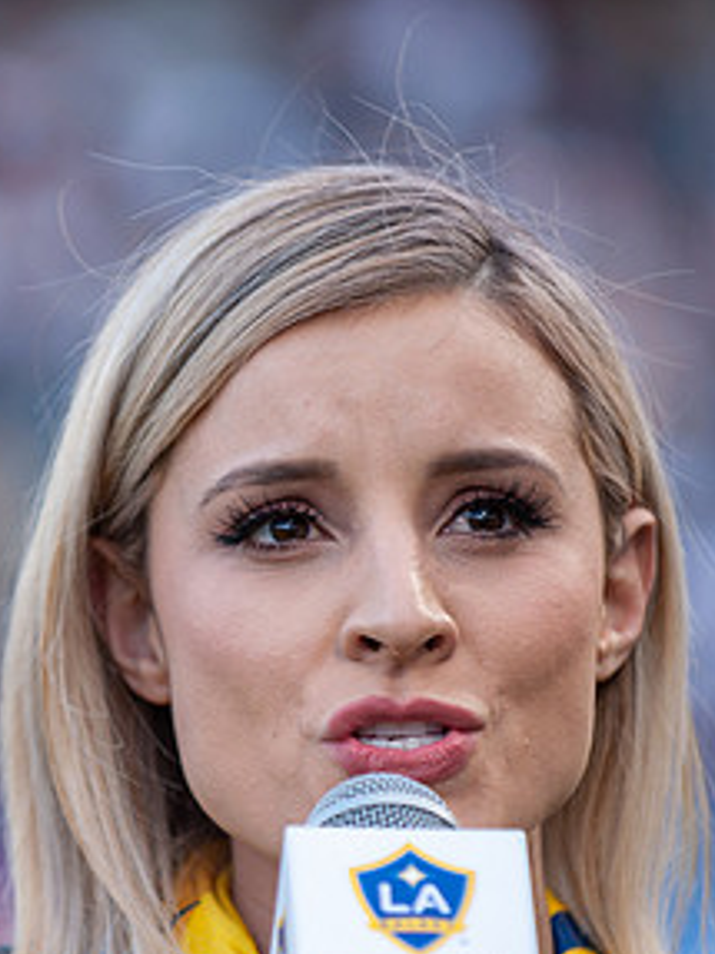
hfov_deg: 4.5
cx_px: 143
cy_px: 635
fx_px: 9095
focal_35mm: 330
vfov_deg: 6.0
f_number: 2.8
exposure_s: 1/400
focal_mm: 170
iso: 250
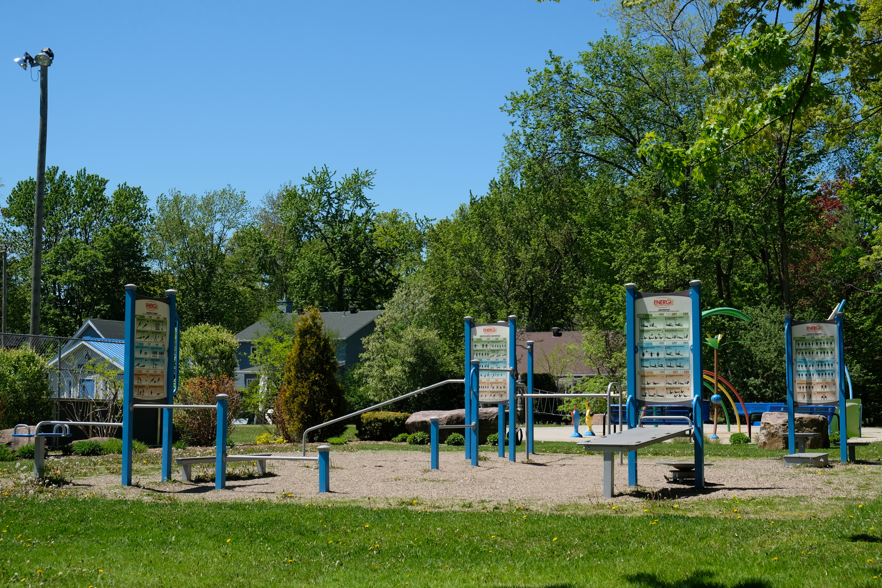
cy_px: 294
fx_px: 1323
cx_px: 441
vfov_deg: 25.1
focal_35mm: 54
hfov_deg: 36.9
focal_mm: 35.8
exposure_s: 1/340
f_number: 8
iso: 200
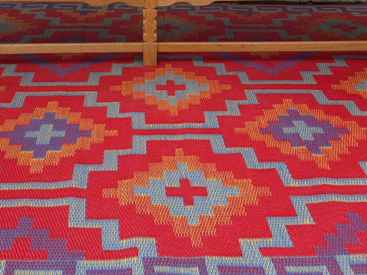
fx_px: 562
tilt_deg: -17.5
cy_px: 30
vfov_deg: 26.6
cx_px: 151
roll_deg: -1.1
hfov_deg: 36.1
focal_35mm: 53
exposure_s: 1/1091
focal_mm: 6.76
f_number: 1.78
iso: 80
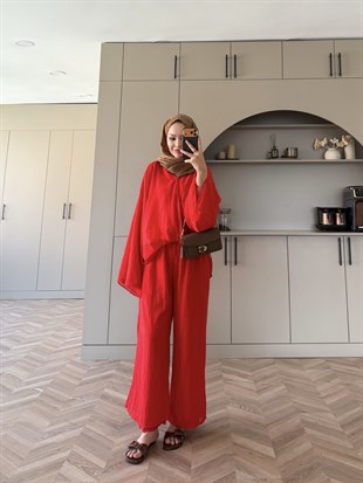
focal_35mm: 24
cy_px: 242
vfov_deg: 71.6
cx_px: 182
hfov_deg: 56.8
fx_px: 335
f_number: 1.78
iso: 100
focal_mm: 6.76
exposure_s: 1/121
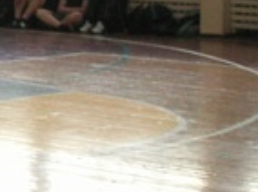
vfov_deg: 8.8
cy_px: -27
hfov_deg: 11.1
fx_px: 1243
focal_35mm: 167
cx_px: -203
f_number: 3.5
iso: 160
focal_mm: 7.7
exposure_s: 1/40
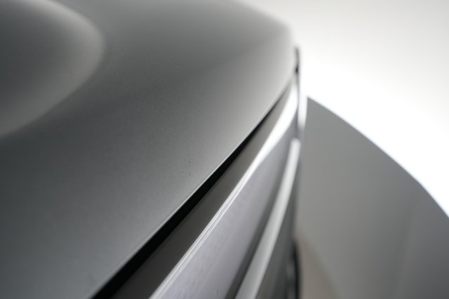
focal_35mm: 28
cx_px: 224
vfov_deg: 46.4
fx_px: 349
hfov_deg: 65.5
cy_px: 150
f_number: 4.5
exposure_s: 1/100
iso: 1250
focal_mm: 28
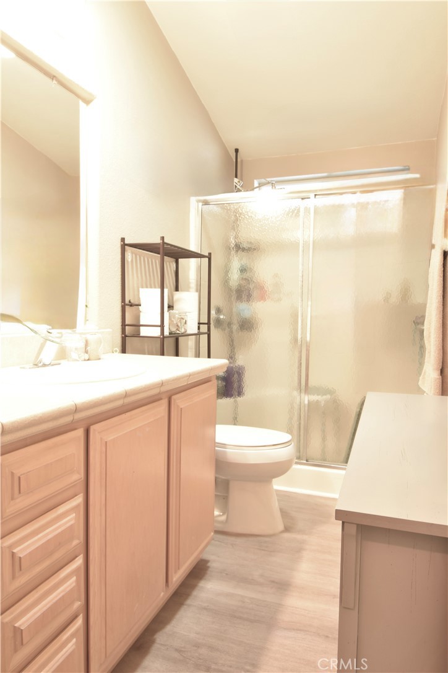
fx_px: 448
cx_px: 224
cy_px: 336
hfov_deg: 53.1
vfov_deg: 73.7
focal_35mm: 24
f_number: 11
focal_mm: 16
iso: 400
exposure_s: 1.6
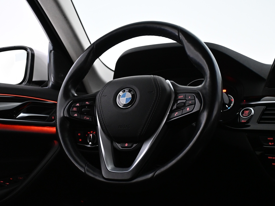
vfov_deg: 35.3
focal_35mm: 41
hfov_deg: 45.9
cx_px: 127
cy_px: 104
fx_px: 324
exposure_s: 1/60
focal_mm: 24.5
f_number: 4.2
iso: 3600
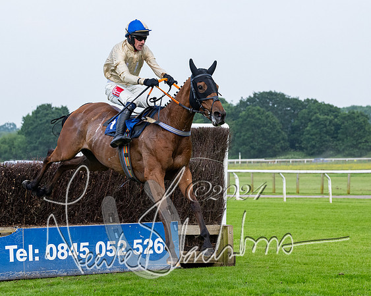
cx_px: 175
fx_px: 1399
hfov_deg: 15.1
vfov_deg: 12.1
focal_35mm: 127
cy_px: 132
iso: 800
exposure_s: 1/2000
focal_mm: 70
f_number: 4
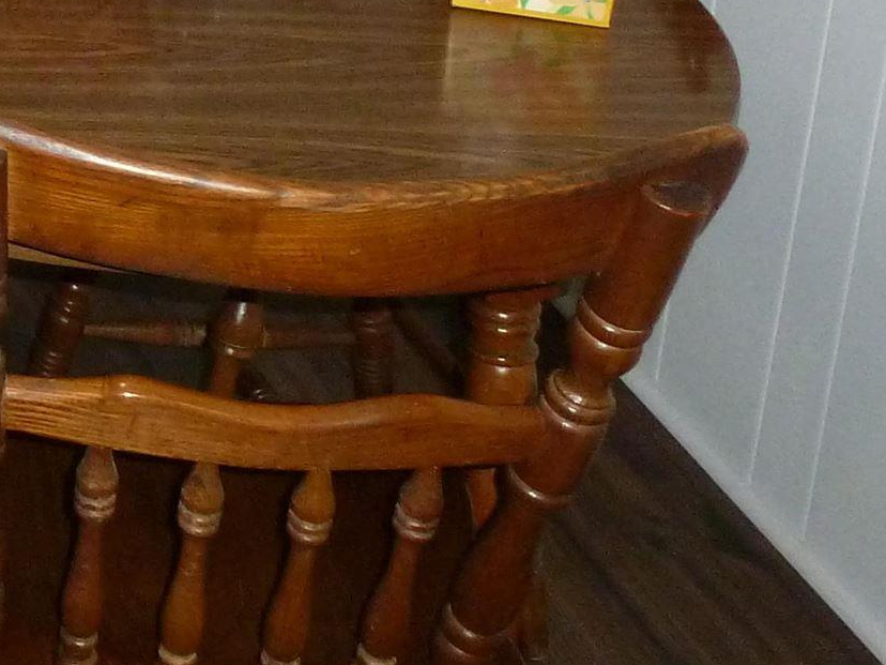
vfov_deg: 15.4
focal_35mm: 89
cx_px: -546
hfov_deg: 18.7
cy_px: -322
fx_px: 2278
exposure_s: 1/60
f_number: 3.3
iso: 320
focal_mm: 4.3
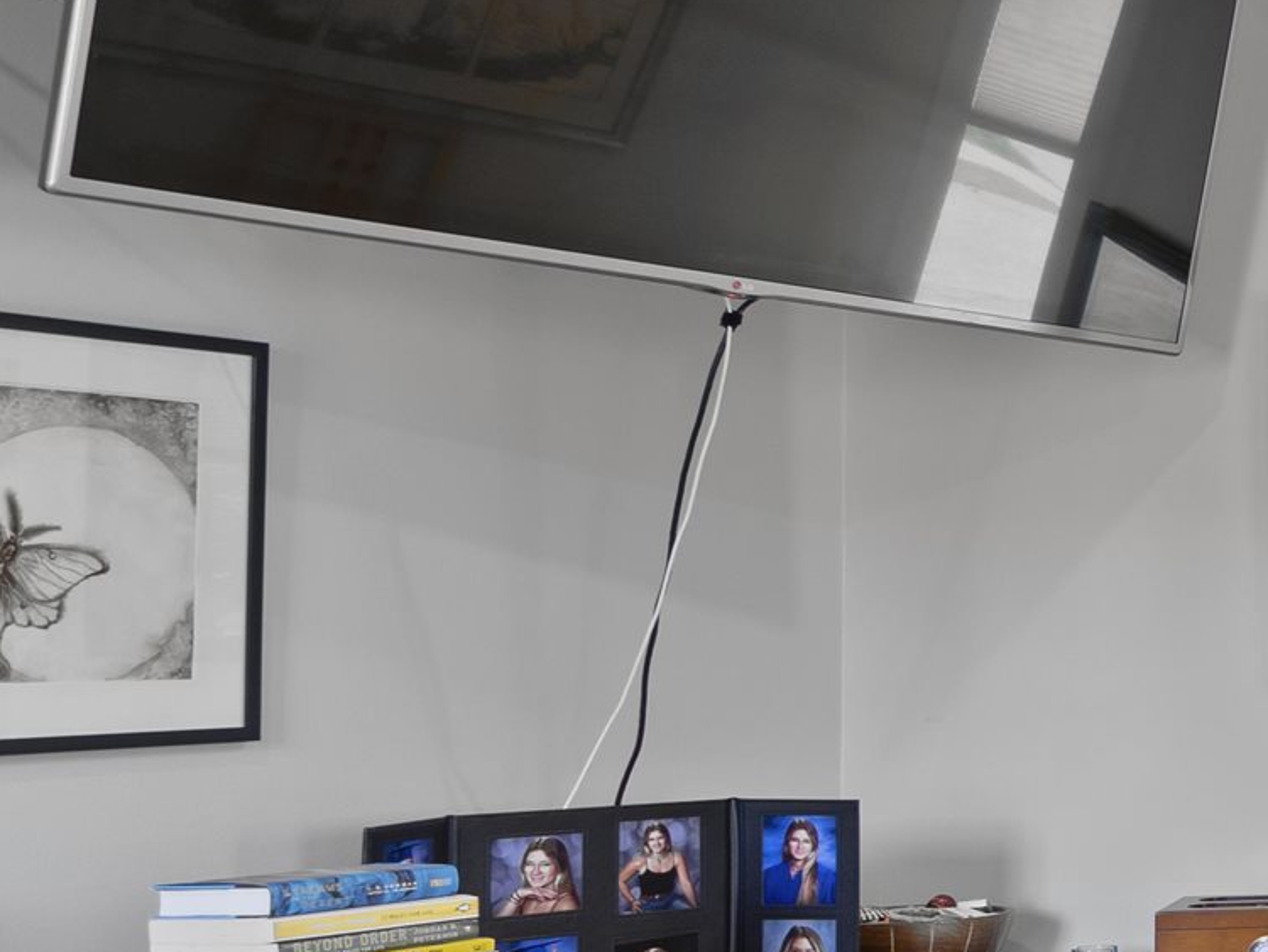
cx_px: 2566
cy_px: 612
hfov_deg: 18.7
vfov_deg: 23.2
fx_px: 2308
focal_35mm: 63
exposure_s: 1/2
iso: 200
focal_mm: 16
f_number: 8
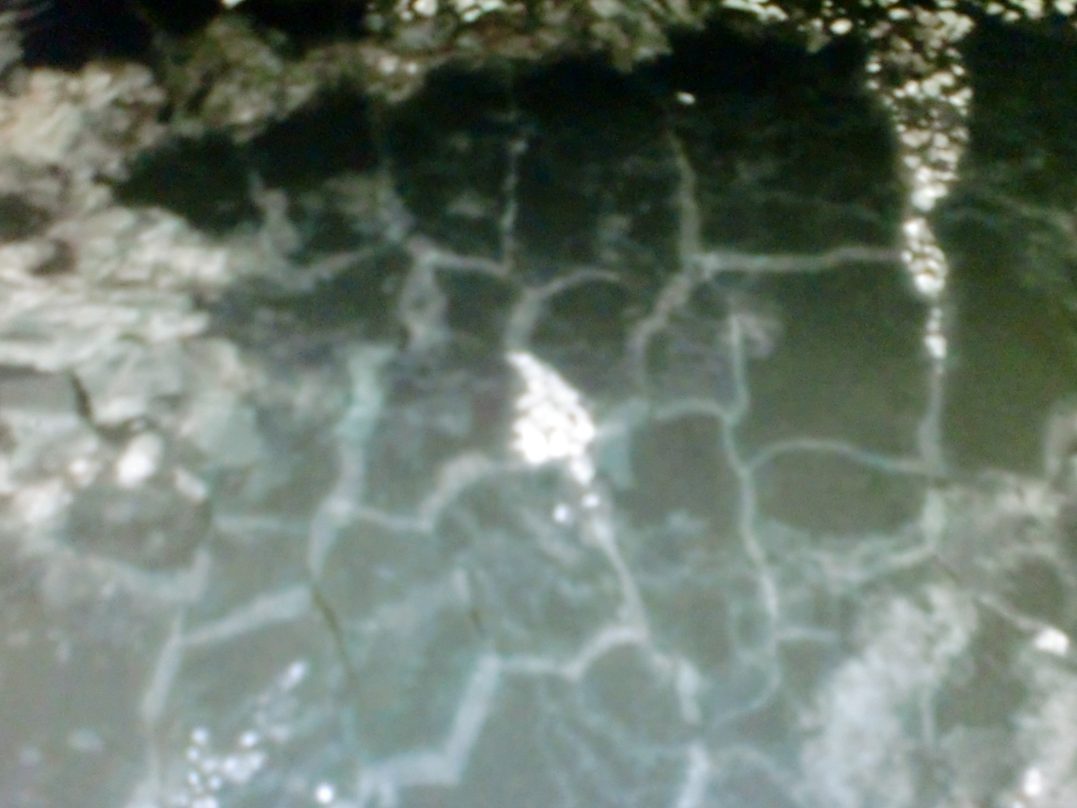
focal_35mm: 35
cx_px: 538
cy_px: 404
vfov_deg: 40.7
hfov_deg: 52.6
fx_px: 1089
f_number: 3.1
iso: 800
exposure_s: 1/60
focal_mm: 6.3
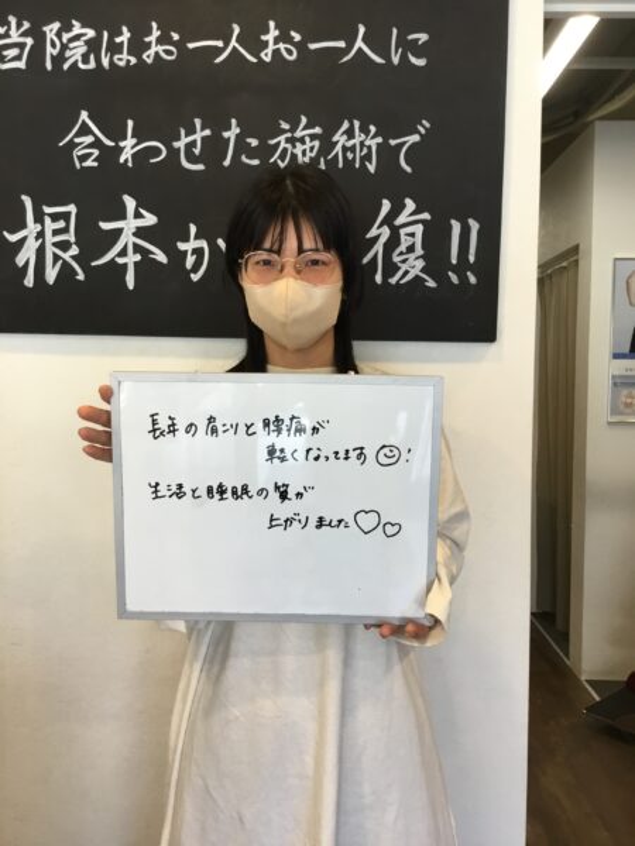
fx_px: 758
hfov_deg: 45.4
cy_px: 423
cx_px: 318
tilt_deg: -2.8
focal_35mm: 31
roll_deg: +0.1
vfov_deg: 58.4
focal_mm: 3.3
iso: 40
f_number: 2.4
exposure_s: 1/30
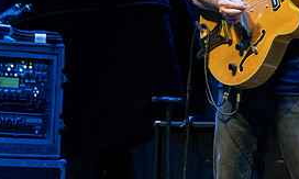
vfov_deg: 1.5
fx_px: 7033
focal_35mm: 873
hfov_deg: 2.4
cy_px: -28
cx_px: 295
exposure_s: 1/320
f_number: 7.1
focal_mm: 397
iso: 3200
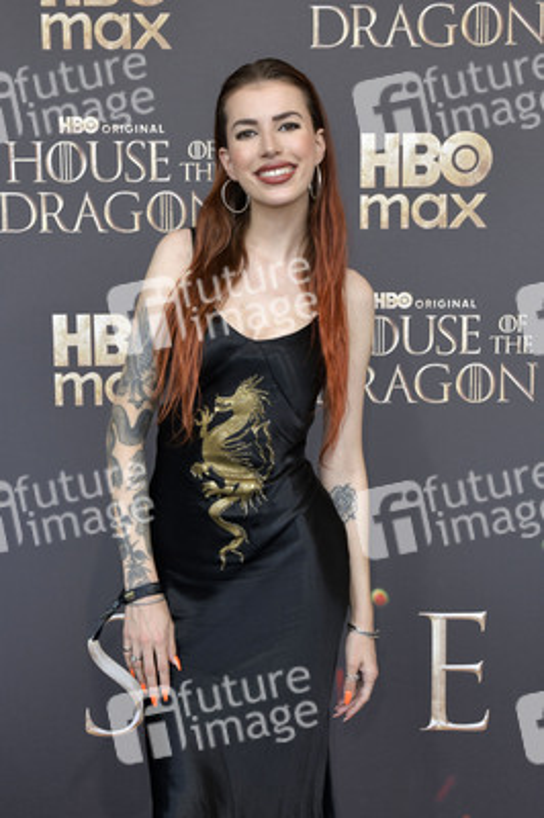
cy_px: 409
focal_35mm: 38
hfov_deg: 35.0
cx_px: 272
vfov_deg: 50.7
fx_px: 863
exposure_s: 1/250
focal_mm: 38
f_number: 6.3
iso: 400
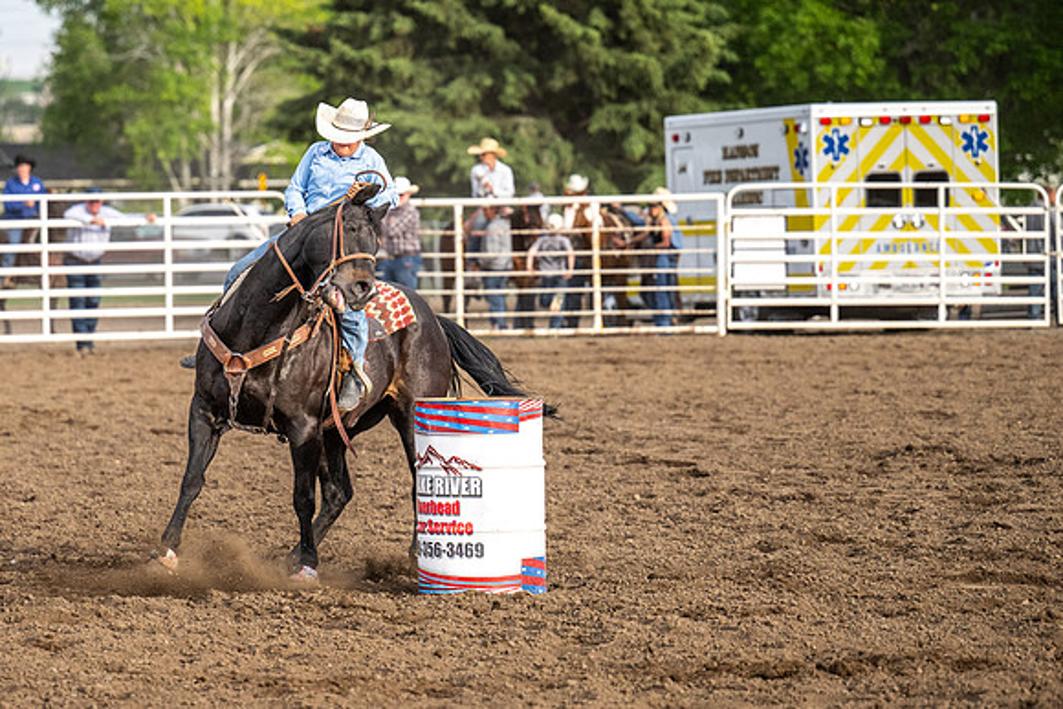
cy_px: 335
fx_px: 5271
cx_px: 367
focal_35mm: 178
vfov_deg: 7.7
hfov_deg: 11.5
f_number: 2.8
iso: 1250
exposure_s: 1/8000
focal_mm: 115
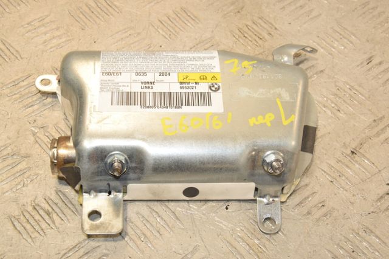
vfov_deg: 21.5
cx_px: 194
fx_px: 680
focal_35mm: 63
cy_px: 130
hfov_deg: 31.9
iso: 1600
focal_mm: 42
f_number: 11
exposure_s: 1/200
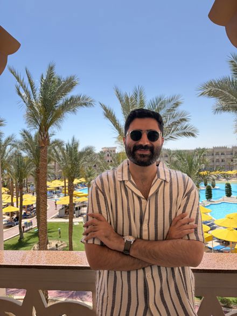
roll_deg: +2.8
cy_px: 158
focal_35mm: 26
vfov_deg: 67.3
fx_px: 237
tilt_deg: +0.5
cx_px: 118
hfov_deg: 53.0
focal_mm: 5.96
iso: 50
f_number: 1.6
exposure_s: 1/1848
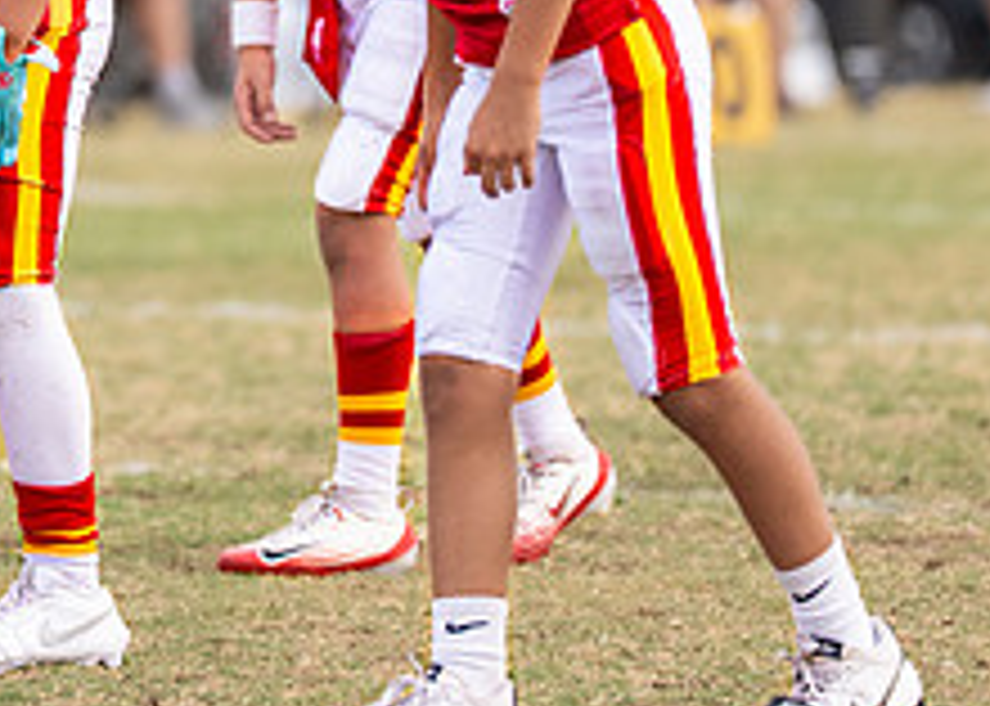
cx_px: -29
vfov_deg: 1.8
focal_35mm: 791
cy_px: -167
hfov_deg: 2.5
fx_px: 22234
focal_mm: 200
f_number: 2.8
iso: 160
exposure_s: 1/1600
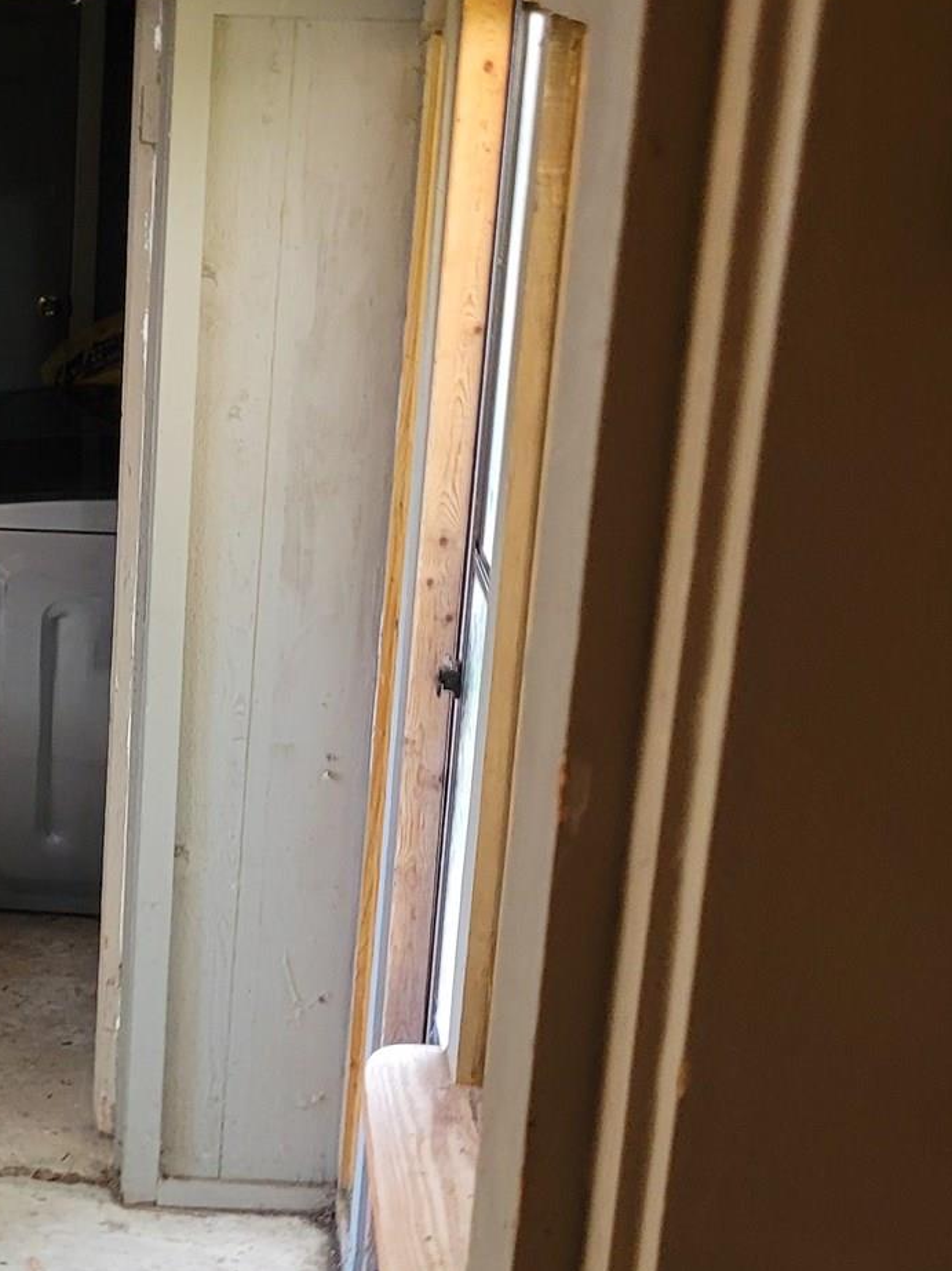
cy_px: 824
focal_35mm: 65
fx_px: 2385
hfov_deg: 21.4
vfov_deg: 29.7
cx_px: -102
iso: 160
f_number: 1.8
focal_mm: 5.4
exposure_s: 1/40
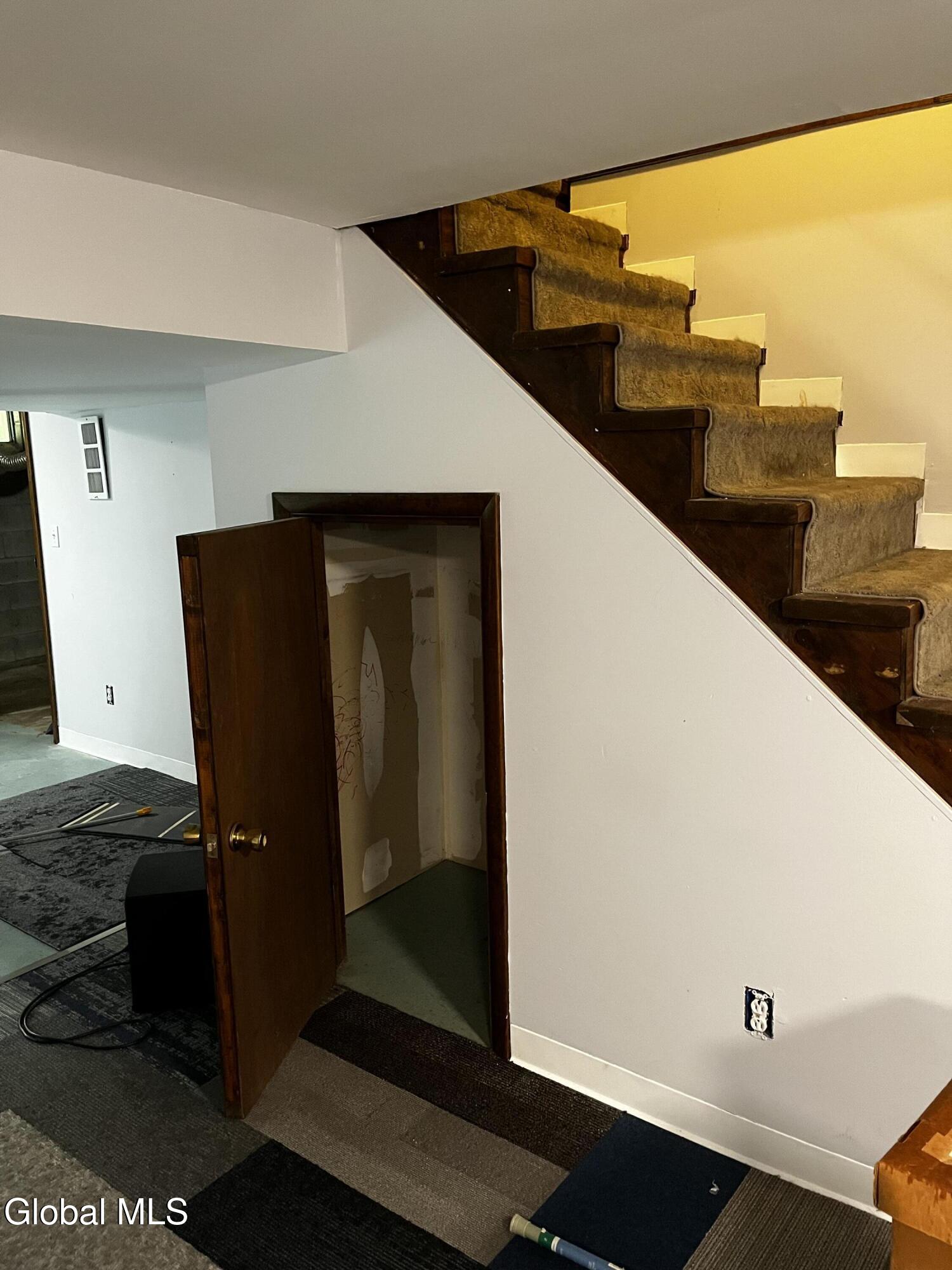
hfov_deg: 53.1
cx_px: 476
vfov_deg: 67.3
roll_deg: +1.6
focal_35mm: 26
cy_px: 635
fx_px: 953
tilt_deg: -8.3
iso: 400
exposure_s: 1/40
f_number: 1.6
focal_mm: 5.1
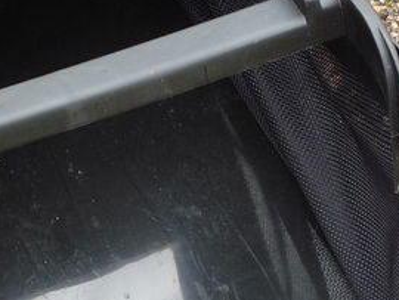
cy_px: 143
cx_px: 143
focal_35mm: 111
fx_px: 1281
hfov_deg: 17.7
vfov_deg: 13.4
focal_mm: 5.2
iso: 100
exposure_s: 1/100
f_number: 3.5
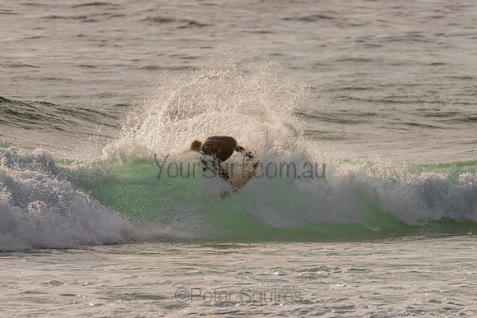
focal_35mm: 613
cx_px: 233
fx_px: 8122
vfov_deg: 2.2
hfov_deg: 3.4
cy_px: 154
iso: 90
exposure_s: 1/2000
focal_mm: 500
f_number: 5.6
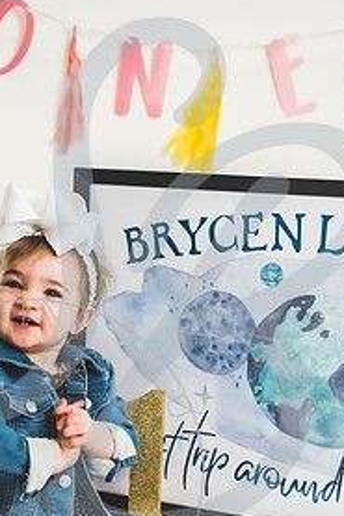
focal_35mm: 81
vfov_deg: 25.0
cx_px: 115
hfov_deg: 16.8
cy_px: 330
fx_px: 1162
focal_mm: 50
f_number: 2.8
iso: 200
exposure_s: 1/160
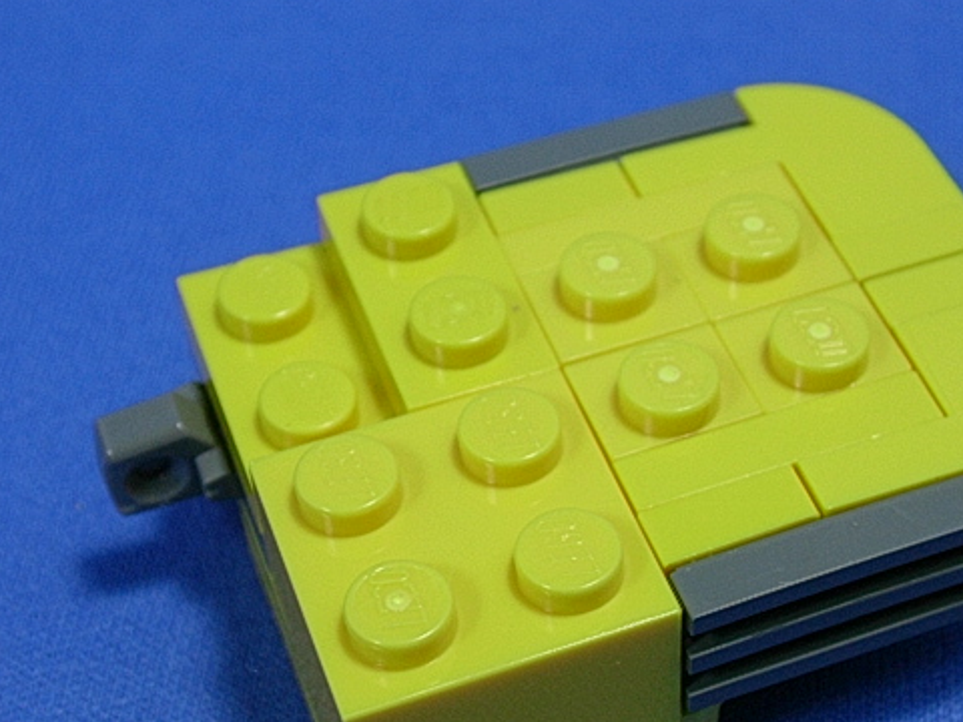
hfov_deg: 23.2
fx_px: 2337
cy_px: 467
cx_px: 588
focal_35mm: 84
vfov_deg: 17.5
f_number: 3.5
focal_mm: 9.6
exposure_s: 1/38
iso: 70
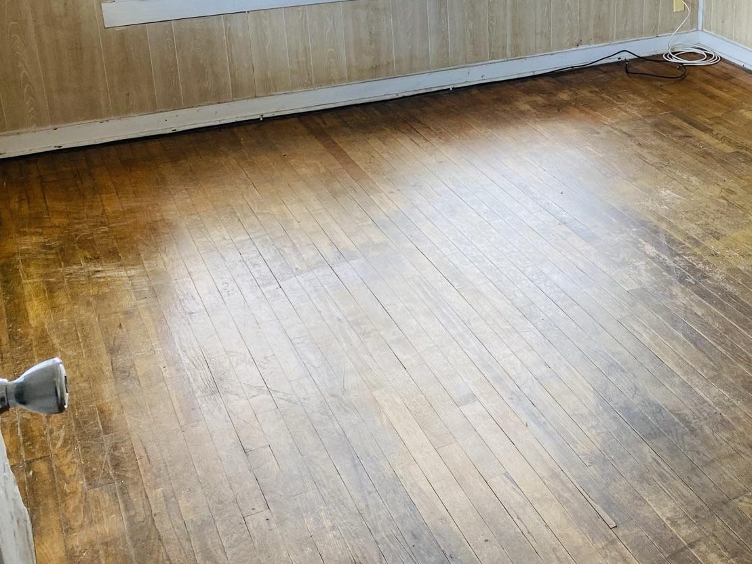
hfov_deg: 38.0
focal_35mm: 48
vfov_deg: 29.8
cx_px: 617
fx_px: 1043
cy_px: 138
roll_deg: -1.9
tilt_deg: -21.3
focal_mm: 4.25
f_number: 1.8
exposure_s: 1/121
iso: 100
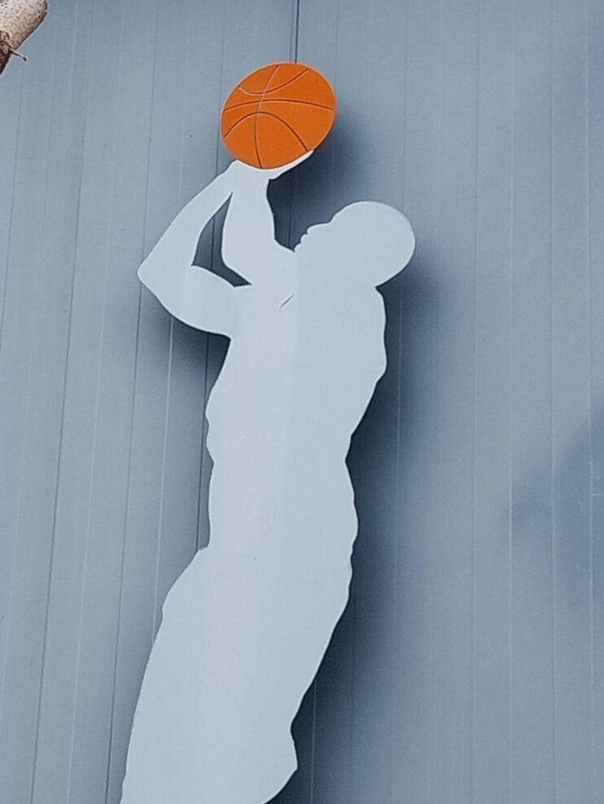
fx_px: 628
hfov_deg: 51.4
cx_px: 306
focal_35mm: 27
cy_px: 406
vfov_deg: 65.3
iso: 50
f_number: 1.8
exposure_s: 1/50
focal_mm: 4
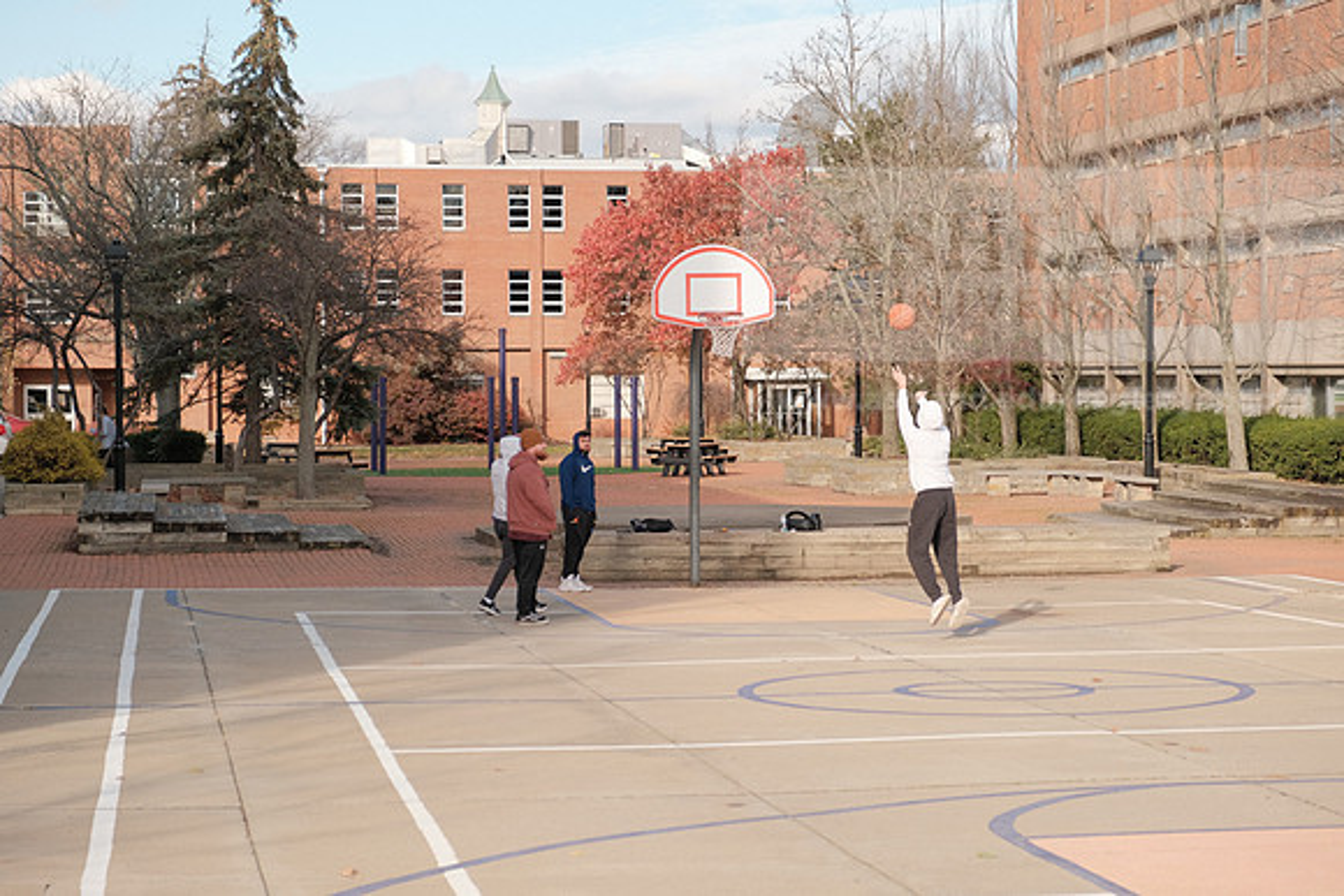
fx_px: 3099
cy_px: 448
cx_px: 672
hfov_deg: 24.5
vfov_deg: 16.5
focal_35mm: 83
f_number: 4
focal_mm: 55
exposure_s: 1/1900
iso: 800
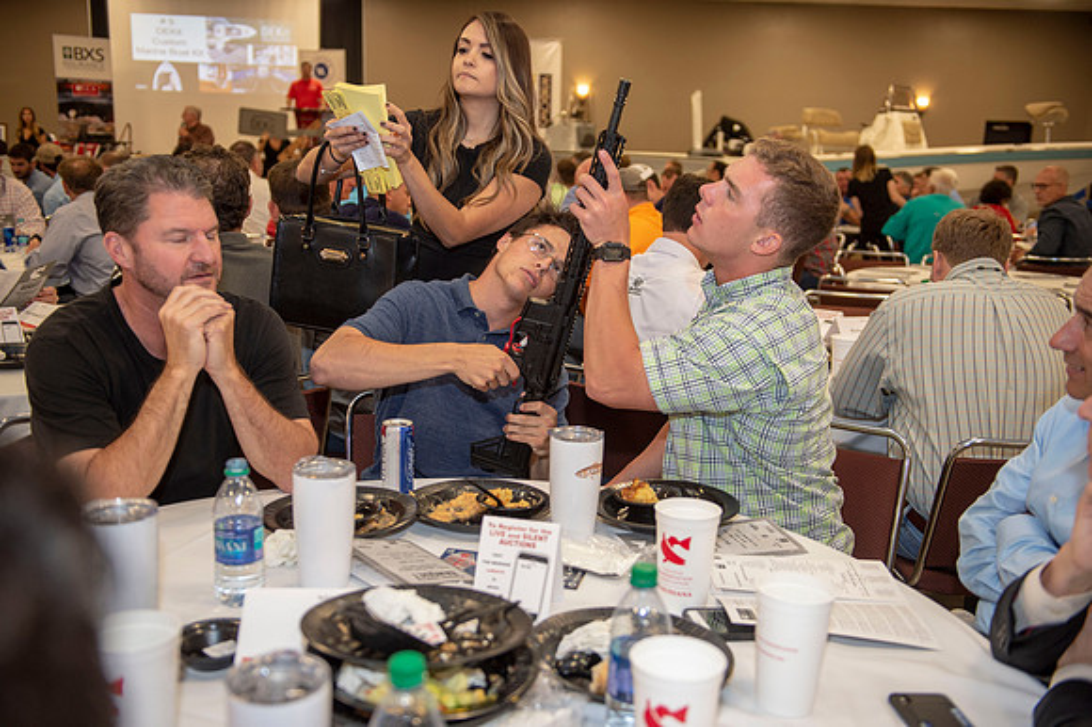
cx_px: 546
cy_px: 364
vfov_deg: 36.8
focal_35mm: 36
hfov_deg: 53.2
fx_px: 1091
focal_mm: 36
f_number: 3.2
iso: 800
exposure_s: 1/100
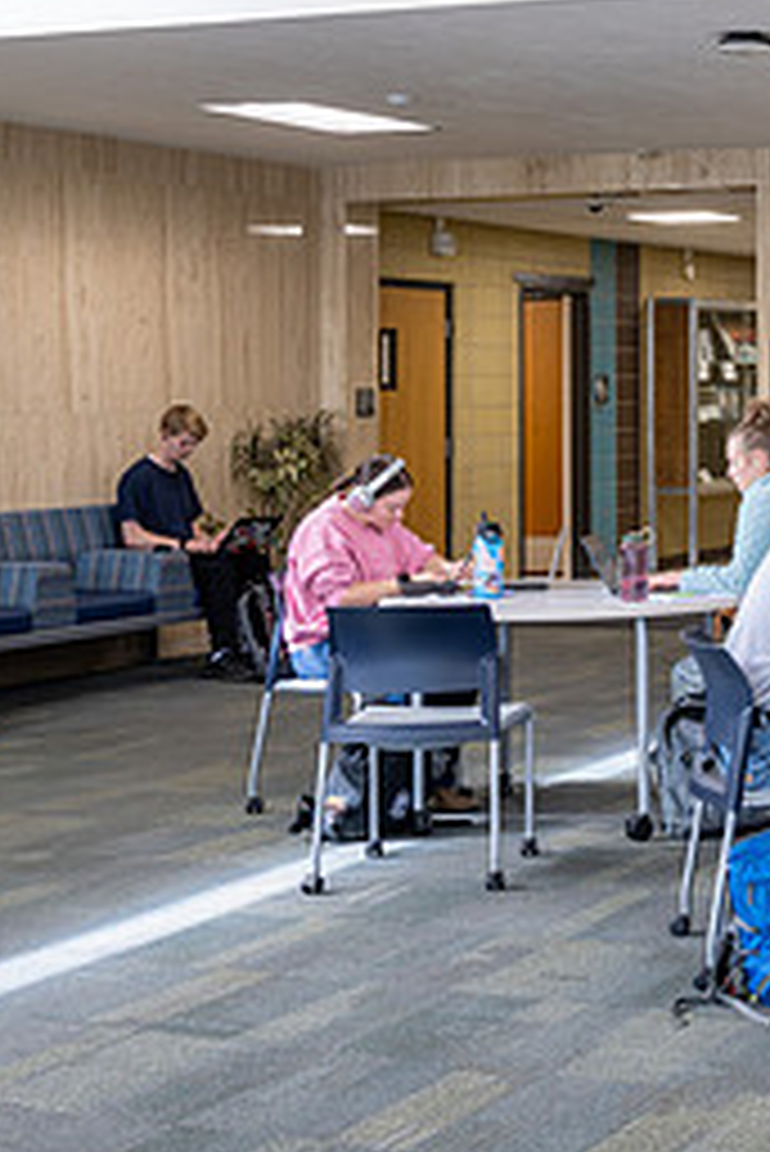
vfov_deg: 29.3
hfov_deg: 18.7
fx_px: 2179
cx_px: 991
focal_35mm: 68
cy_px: 335
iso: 100
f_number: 7.1
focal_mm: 30
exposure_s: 1/8
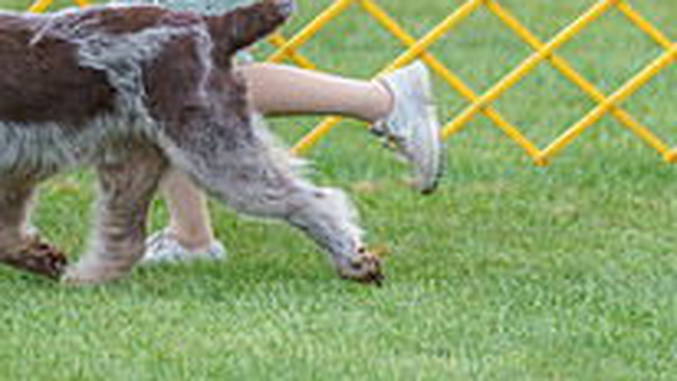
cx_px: -125
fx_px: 9445
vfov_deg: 2.3
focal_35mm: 526
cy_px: -84
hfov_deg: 4.1
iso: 640
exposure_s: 1/640
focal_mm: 178
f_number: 2.8
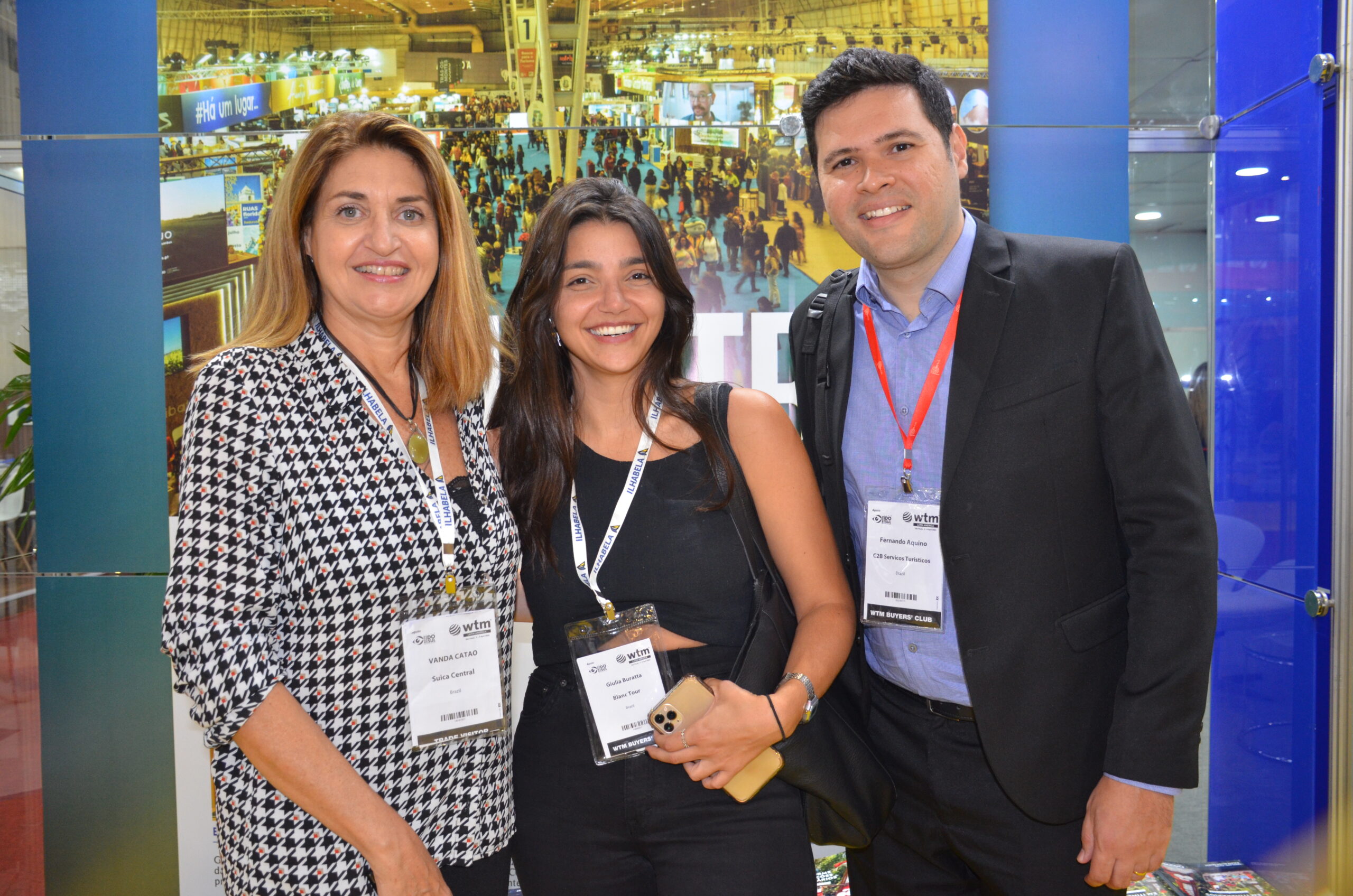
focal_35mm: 30
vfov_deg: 43.4
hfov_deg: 62.0
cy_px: 448
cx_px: 676
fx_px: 1125
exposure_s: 1/60
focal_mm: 20
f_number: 3.5
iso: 800
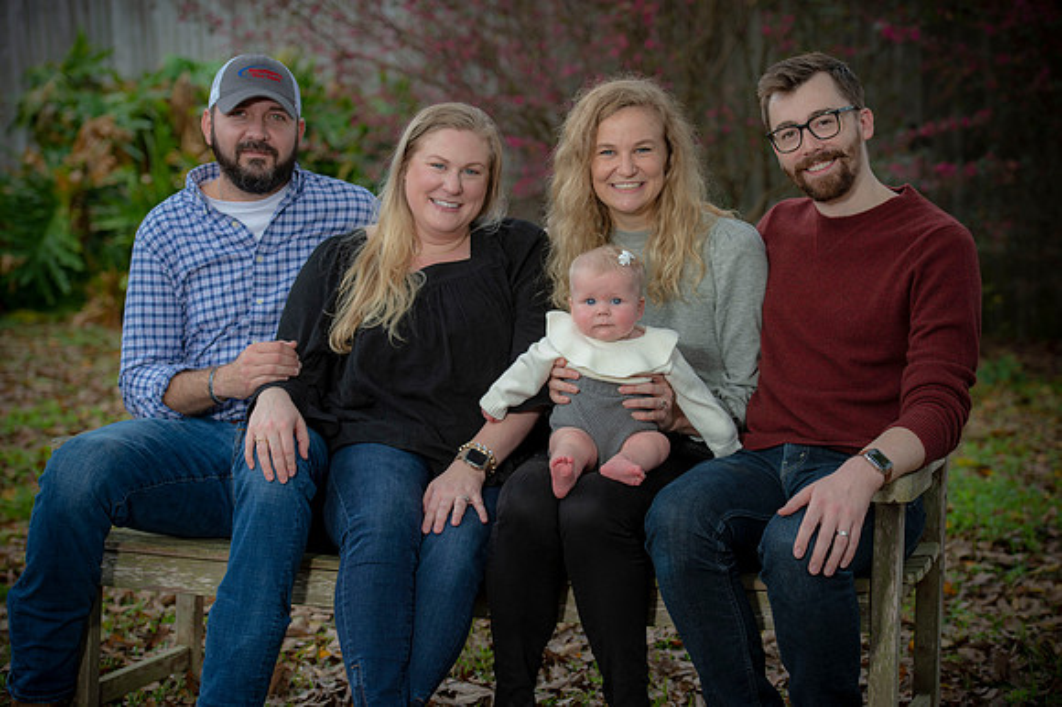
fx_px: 2653
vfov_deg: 15.2
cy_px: 354
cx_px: 531
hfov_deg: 22.6
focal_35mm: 90
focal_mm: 90
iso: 160
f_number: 4
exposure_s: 1/200
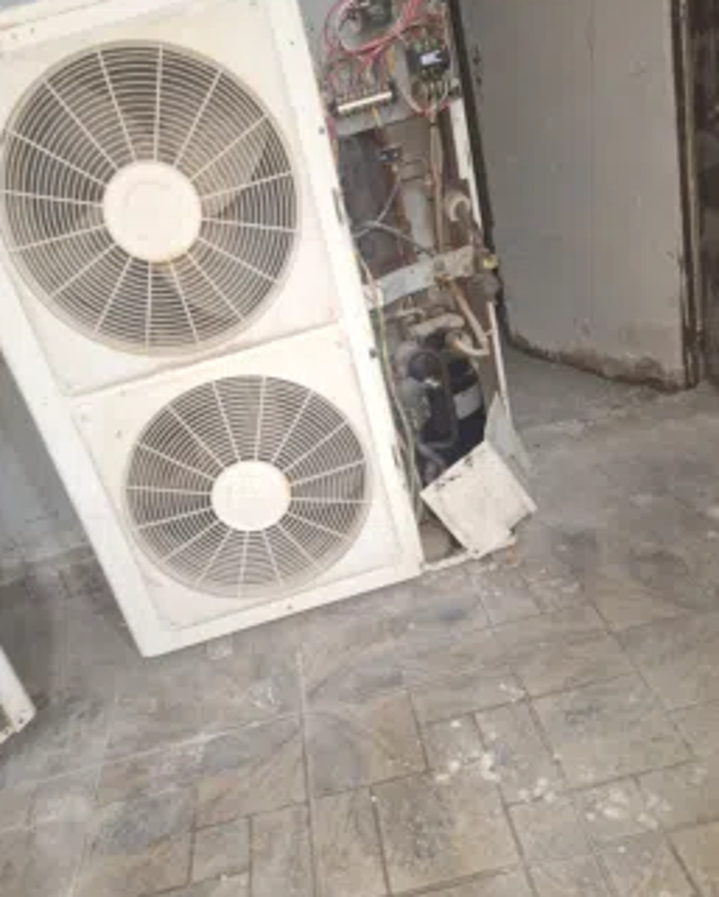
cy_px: 475
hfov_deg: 51.5
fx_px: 744
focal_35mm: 28
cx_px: 322
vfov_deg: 62.1
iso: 320
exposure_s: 1/33
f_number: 1.8
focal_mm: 5.54
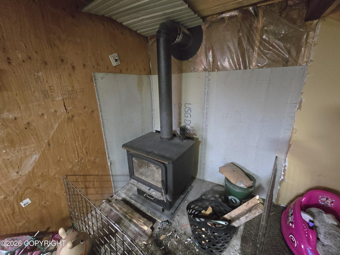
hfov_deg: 106.2
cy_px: 128
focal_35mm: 13
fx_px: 128
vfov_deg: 89.9
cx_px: 170
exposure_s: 1/30
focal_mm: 2.2
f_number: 2.2
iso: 1250
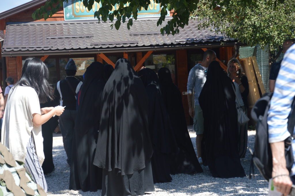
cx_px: 148
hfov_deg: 17.1
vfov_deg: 11.4
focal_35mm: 120
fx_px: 983
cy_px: 98
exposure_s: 1/400
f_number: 5.3
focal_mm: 80
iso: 200
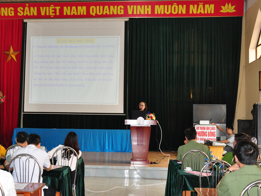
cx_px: 101
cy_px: 95
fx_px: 339
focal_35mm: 45
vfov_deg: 32.2
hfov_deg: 41.8
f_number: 5.6
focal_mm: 24
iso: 800
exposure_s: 1/60
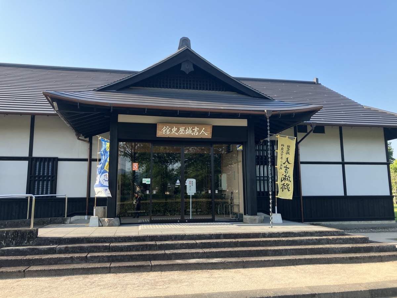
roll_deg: -0.9
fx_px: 321
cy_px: 149
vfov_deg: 49.7
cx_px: 198
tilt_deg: +10.0
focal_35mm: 28
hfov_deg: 63.4
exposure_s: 1/540
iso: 32
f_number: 1.8
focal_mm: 3.99
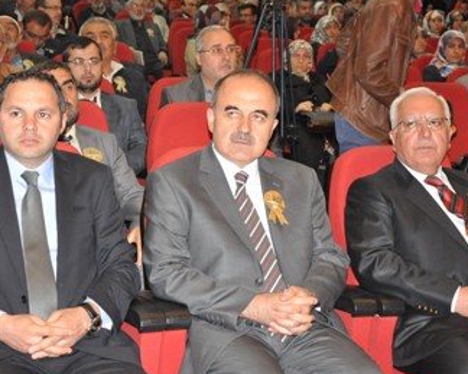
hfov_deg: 25.7
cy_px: 178
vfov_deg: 20.7
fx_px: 1025
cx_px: 225
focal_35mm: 74
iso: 2000
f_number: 5
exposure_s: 1/60
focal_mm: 38
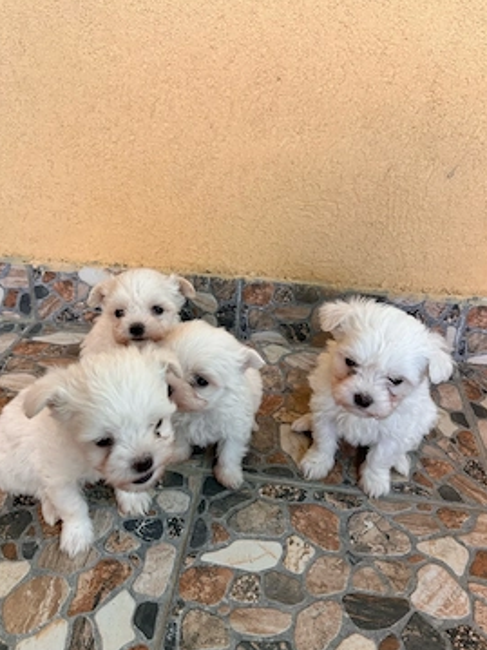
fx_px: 544
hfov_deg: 48.2
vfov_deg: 61.7
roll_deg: -4.8
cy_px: 322
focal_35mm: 29
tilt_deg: -29.1
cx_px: 234
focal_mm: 5.7
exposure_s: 1/121
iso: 50
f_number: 1.5
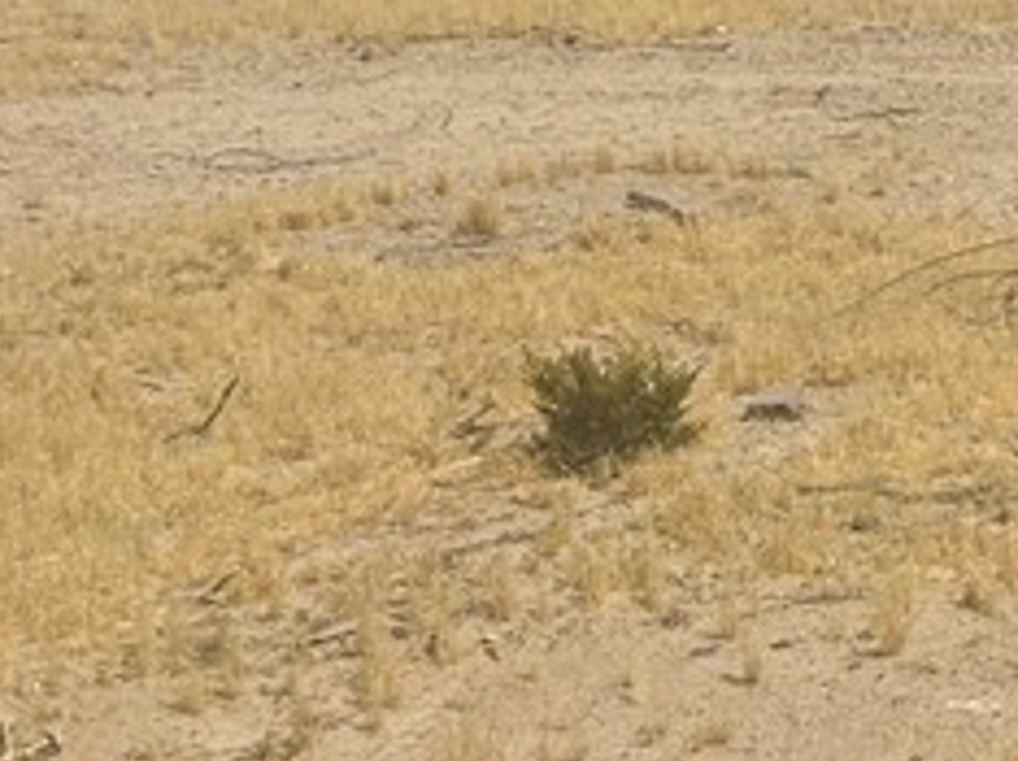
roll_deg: -2.1
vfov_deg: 12.6
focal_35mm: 114
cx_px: 2206
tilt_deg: -1.8
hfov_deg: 13.8
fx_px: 3349
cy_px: -217
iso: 50
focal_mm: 5.7
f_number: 1.5
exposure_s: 1/12658
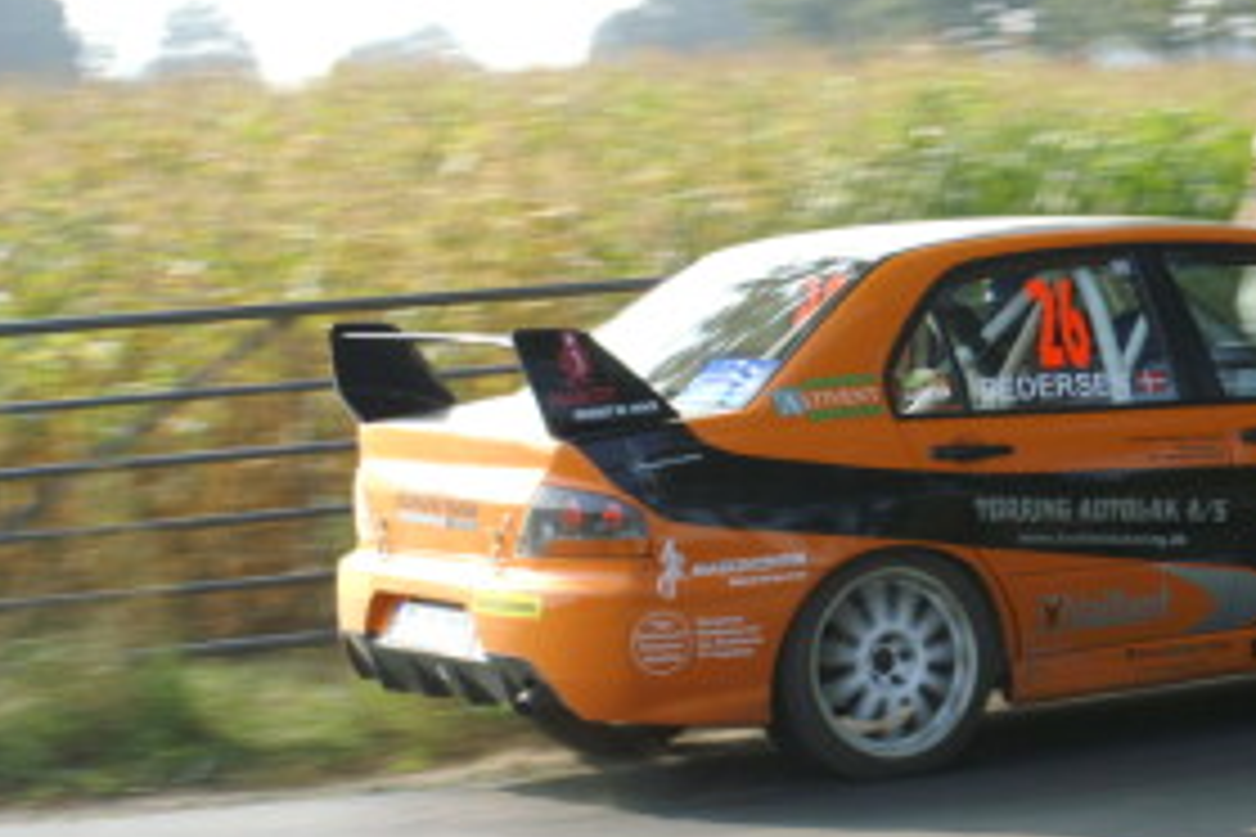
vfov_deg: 9.5
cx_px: 1306
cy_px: 502
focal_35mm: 145
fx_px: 5061
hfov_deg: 13.9
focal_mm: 45
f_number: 13
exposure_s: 1/125
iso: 400
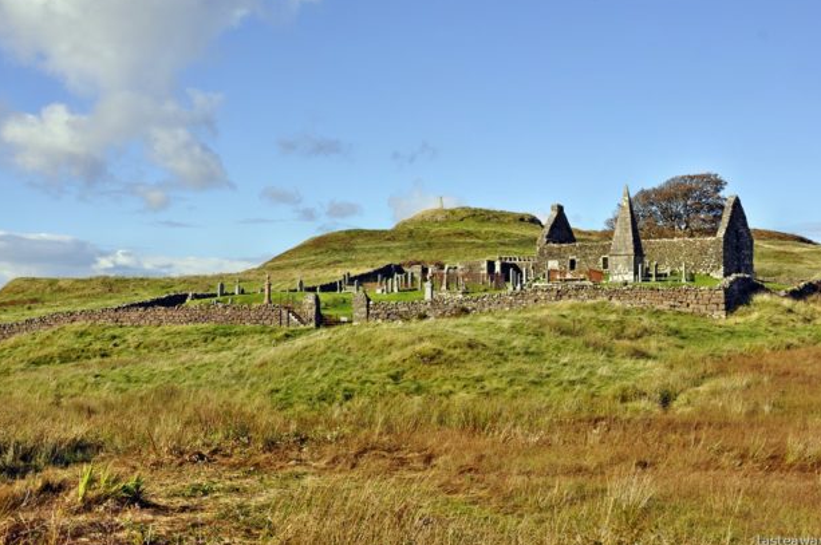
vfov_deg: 27.7
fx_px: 1105
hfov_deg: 40.8
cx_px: 422
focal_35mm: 49
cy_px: 267
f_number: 10
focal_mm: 31
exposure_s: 1/400
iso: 200
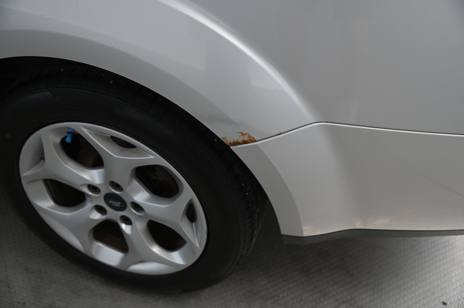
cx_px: 232
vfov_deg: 35.0
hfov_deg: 50.7
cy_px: 154
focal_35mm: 38
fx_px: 489
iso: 2000
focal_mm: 38
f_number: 4
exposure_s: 1/100
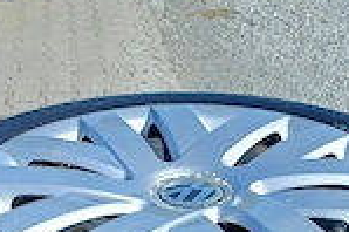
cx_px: 206
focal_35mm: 70
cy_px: 434
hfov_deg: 28.8
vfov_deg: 16.0
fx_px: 678
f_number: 1.8
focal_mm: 4.65
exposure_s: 1/625
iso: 50
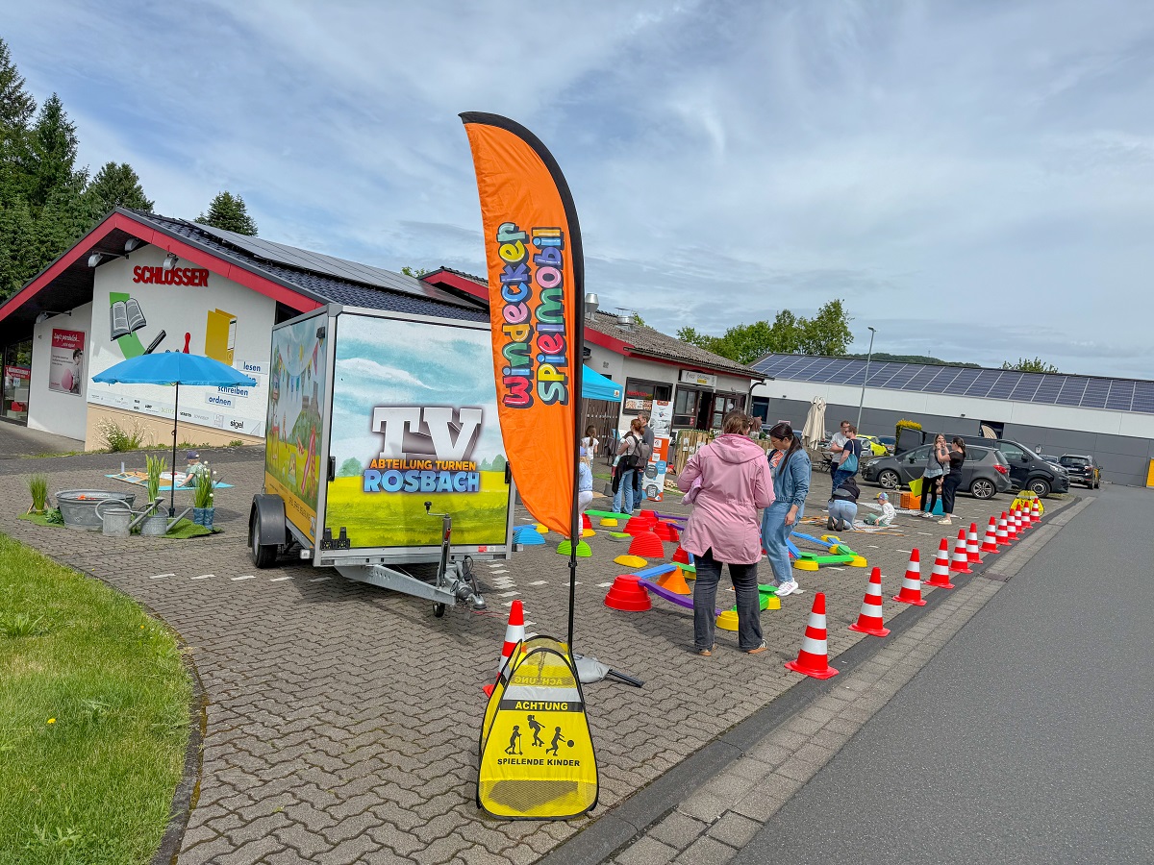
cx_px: 577
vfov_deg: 56.8
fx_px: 800
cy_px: 432
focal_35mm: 24
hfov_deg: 71.6
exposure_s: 1/7400
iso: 80
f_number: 1.8
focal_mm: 6.76
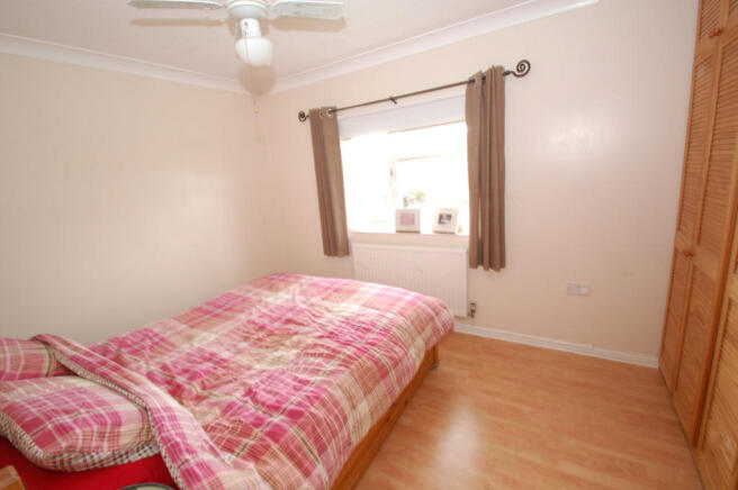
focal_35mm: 15
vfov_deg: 77.2
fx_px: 307
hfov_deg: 100.4
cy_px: 245
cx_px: 369
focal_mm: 10
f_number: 18
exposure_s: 1/8
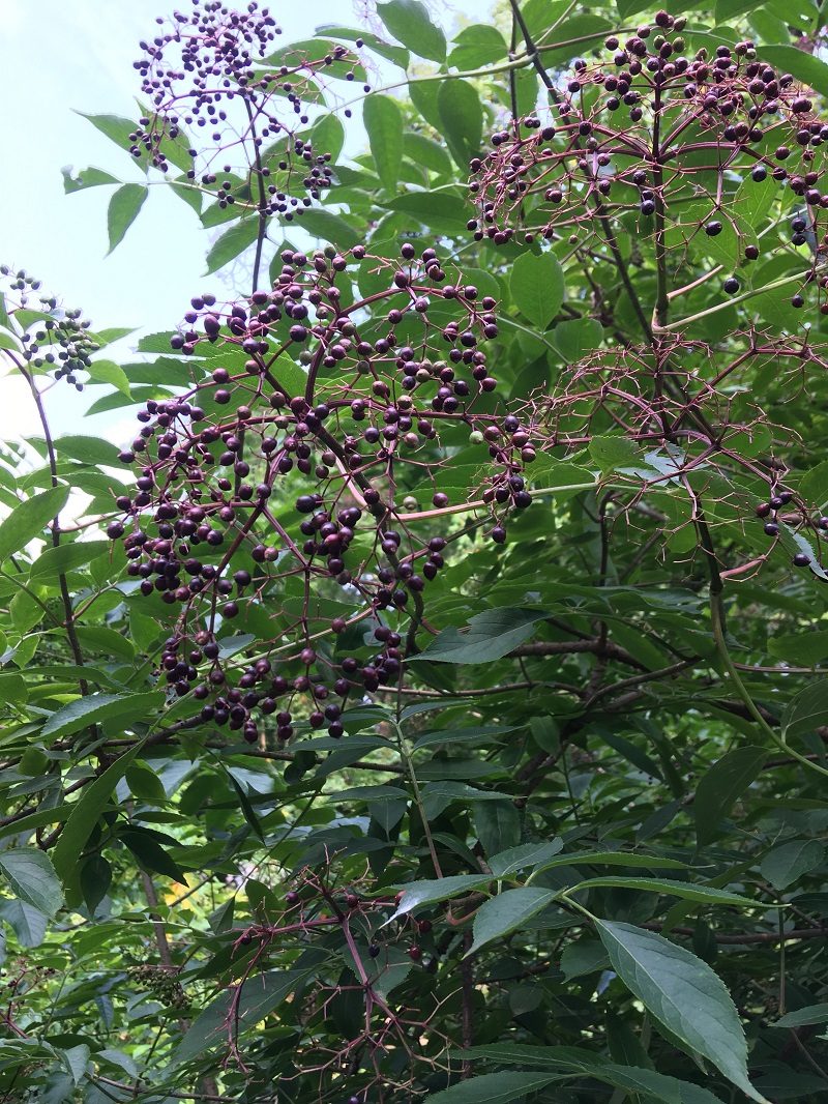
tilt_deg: +18.8
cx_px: 414
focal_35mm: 29
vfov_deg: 61.6
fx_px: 925
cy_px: 552
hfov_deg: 48.2
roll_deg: -0.6
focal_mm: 4.15
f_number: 2.2
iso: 25
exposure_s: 1/132
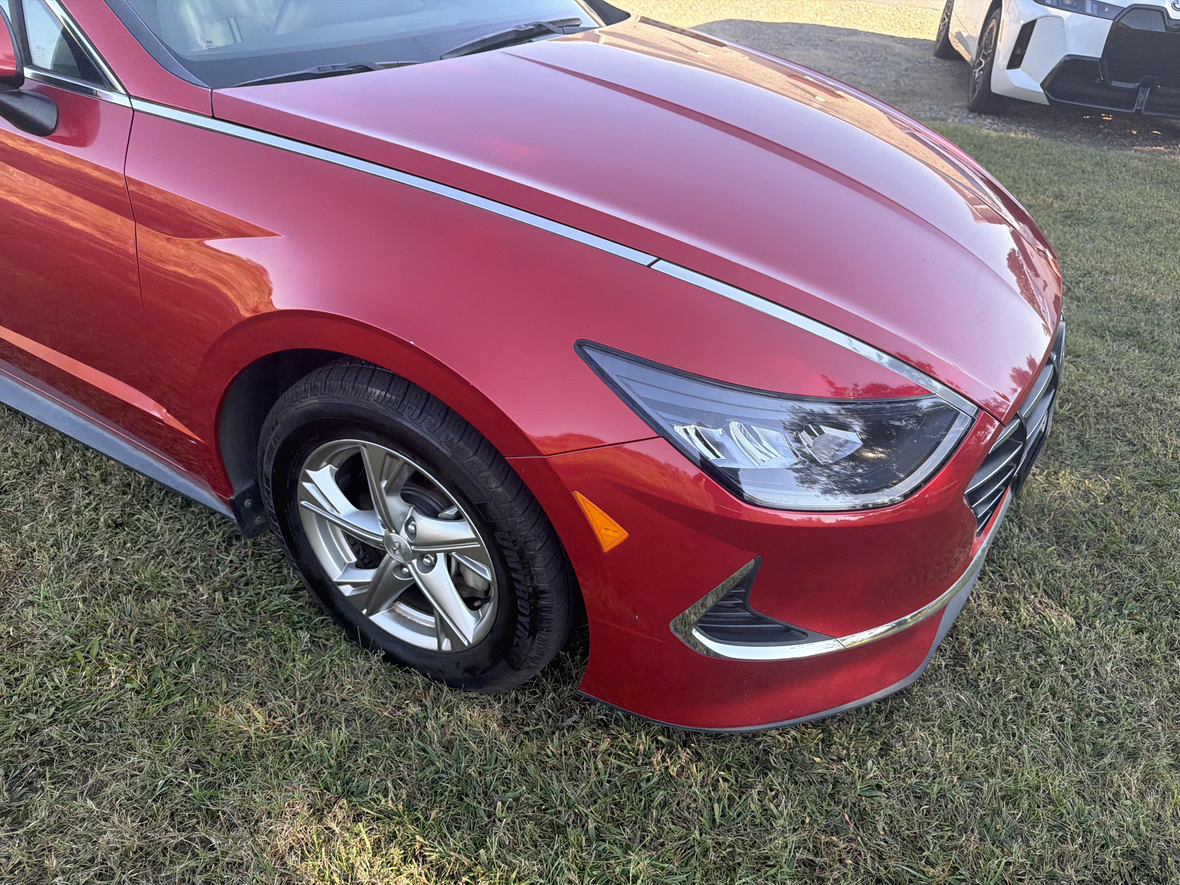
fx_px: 818
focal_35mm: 24
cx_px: 590
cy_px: 442
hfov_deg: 71.6
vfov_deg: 56.8
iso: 400
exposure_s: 1/2299
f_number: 1.78
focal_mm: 6.76
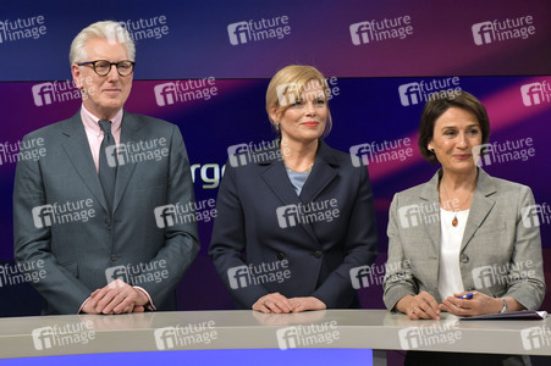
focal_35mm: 70
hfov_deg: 28.9
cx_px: 276
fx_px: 1071
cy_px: 183
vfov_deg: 19.4
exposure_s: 1/250
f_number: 6.3
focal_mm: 70
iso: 2500
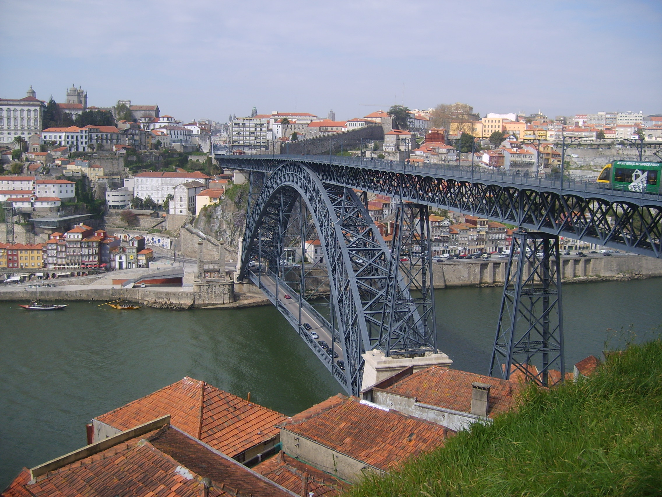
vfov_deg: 40.7
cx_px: 331
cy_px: 248
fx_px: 669
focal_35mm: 35
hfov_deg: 52.6
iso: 50
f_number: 7.1
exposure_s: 1/180
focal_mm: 5.8
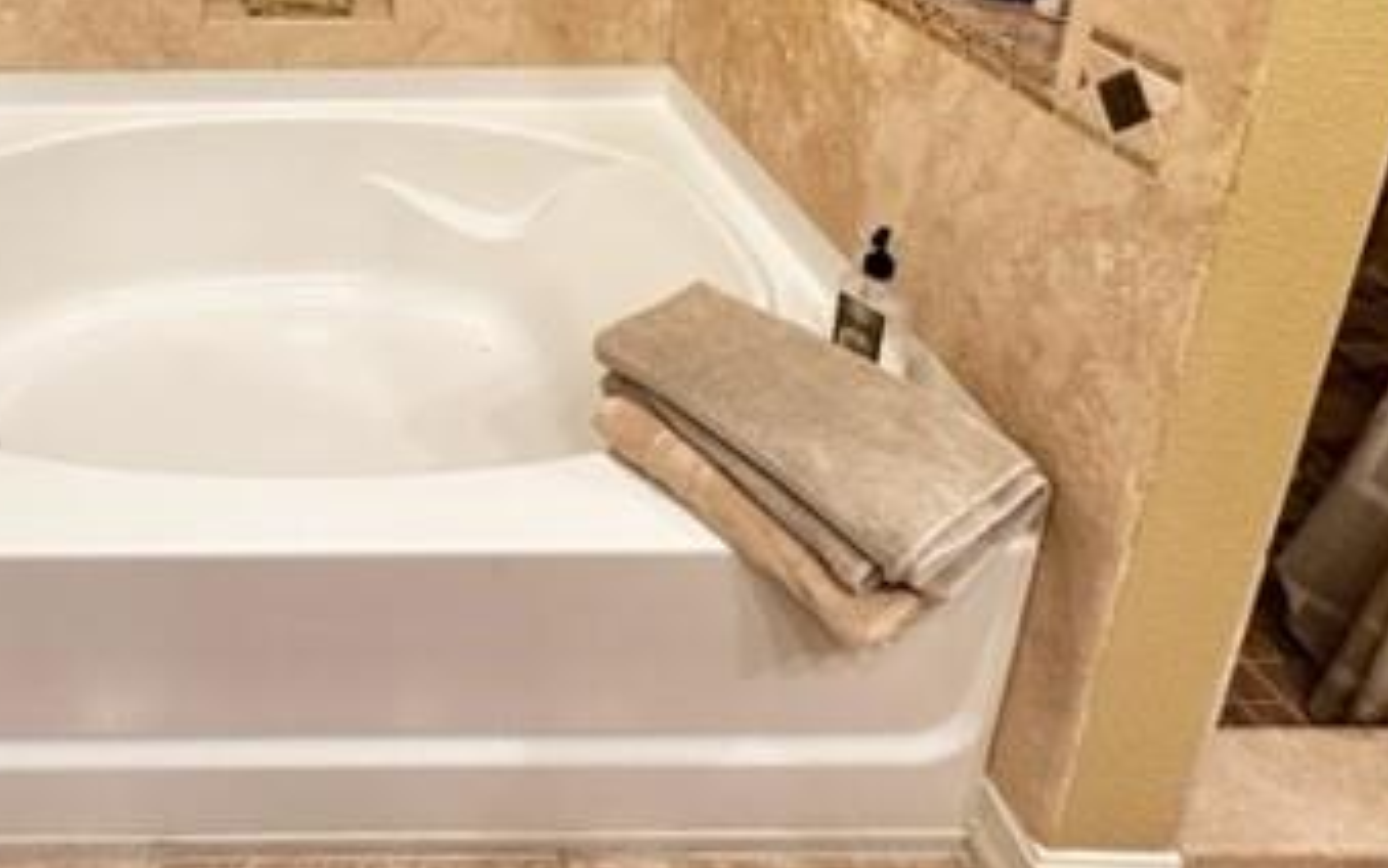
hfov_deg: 60.6
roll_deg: +0.7
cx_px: 262
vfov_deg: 37.7
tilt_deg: -15.0
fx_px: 1059
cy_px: -74
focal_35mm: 28
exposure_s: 1/60
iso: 160
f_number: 2.2
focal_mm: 2.22
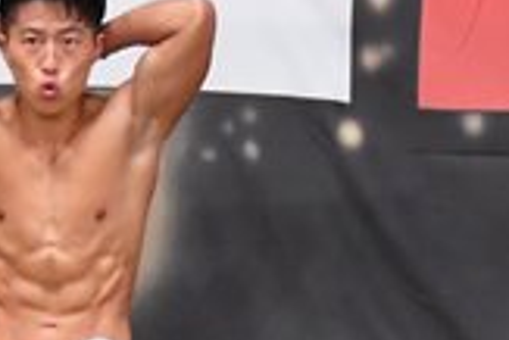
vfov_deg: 1.8
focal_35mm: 745
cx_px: 292
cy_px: 421
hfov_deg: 2.8
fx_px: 10543
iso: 6400
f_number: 5.6
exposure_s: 1/400
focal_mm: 105
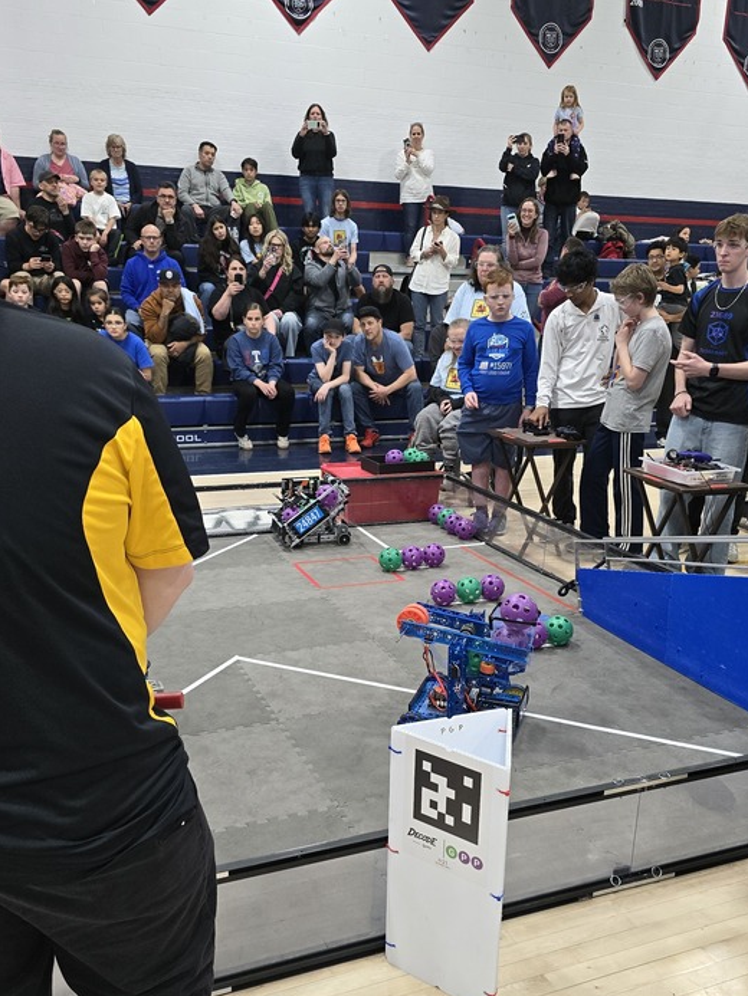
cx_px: 411
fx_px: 979
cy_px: 572
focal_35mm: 34
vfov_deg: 53.7
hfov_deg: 41.8
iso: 250
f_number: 1.7
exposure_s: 1/120
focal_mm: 6.3
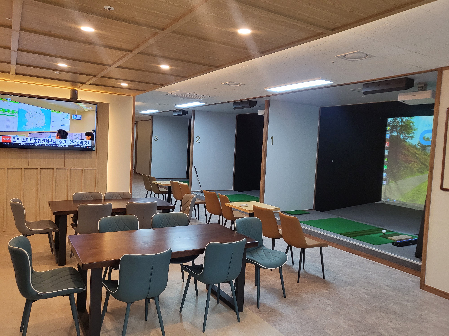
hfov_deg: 67.3
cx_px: 224
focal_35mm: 26
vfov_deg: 53.1
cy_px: 168
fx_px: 337
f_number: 1.8
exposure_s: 1/120
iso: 250
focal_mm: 4.25
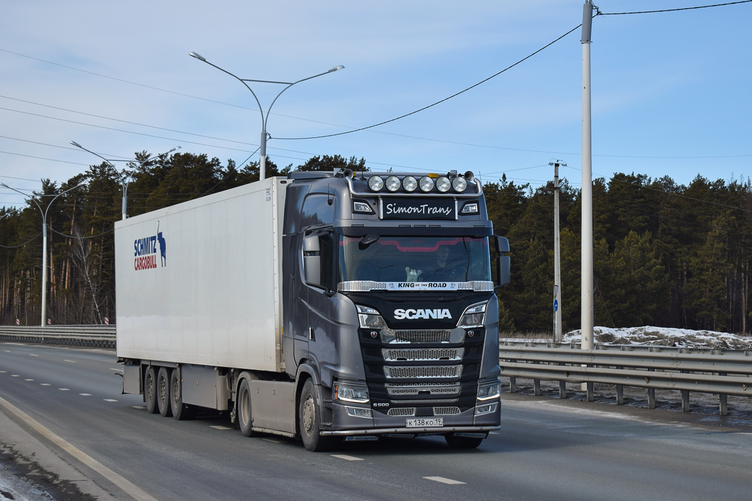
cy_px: 250
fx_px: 1441
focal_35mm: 69
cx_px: 376
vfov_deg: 19.7
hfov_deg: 29.2
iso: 100
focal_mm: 46
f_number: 5.6
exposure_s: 1/800
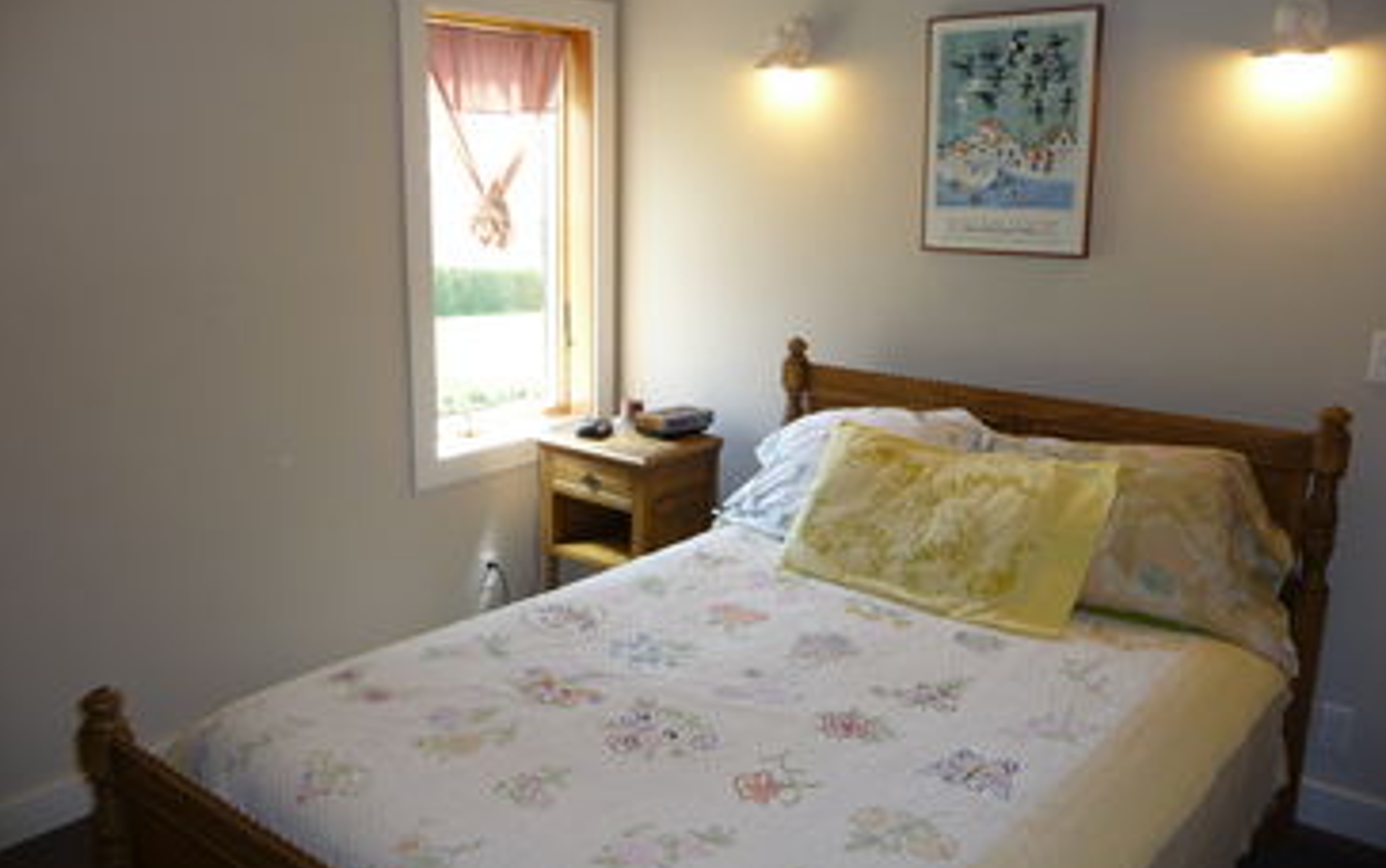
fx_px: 1134
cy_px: 415
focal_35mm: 30
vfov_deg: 41.9
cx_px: 693
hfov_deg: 62.9
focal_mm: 4.7
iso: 100
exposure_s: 1/30
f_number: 3.3
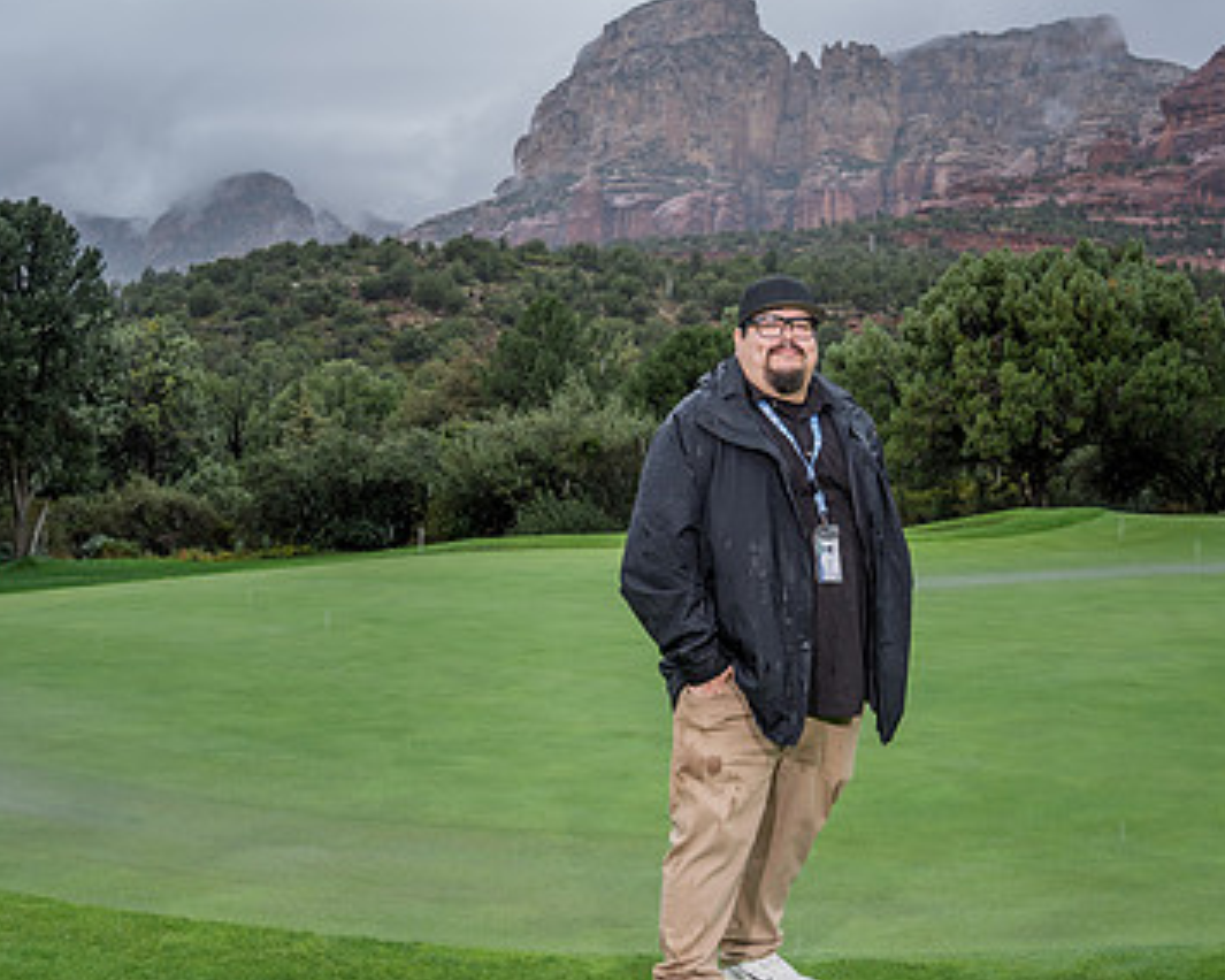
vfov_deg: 36.5
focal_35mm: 41
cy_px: 512
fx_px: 1486
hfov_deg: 44.8
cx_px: 632
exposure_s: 1/400
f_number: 5.6
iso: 400
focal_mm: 24
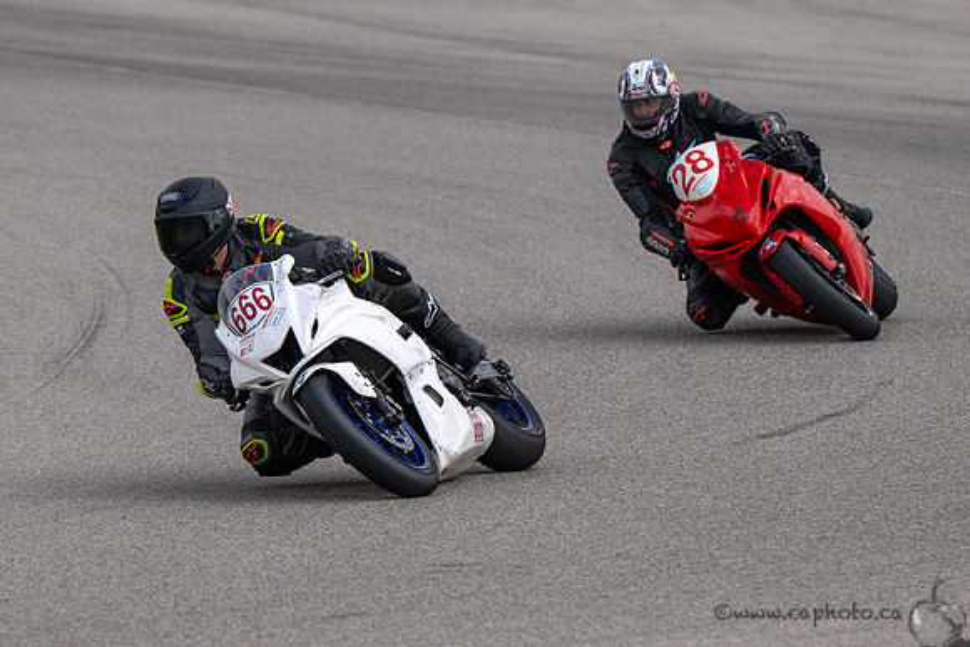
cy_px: 328
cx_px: 414
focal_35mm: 493
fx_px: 13283
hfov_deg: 4.2
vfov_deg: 2.8
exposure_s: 1/1250
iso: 280
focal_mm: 350
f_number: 6.3
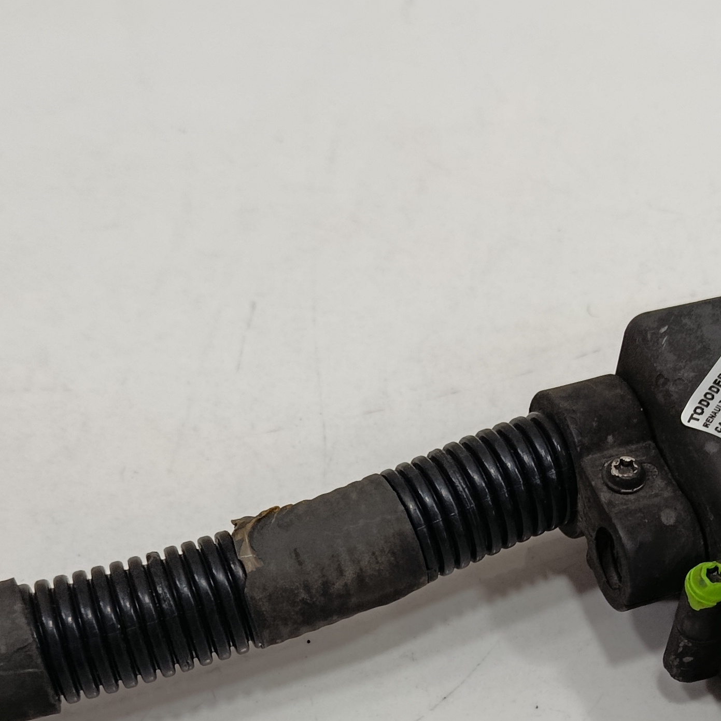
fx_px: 1437
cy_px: 654
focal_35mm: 61
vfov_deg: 27.1
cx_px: 522
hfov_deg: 27.8
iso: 860
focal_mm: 5.24
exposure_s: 1/100
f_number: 1.7
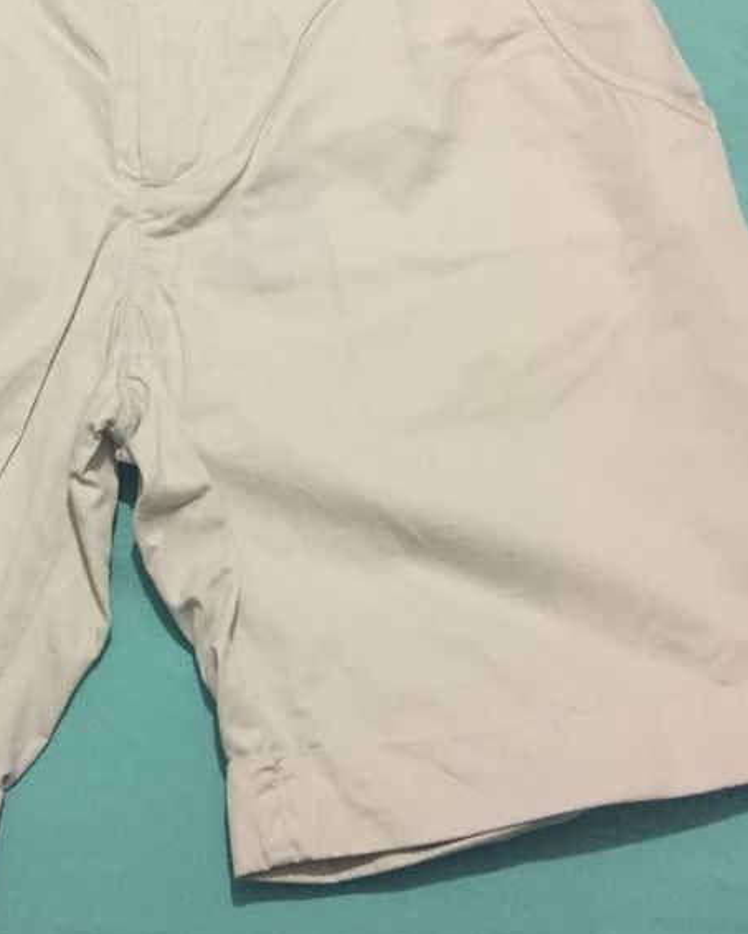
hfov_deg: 29.6
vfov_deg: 37.1
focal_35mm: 50
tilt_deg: -70.9
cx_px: 147
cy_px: 348
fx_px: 1383
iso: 320
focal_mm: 4.15
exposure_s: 1/33
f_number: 2.2
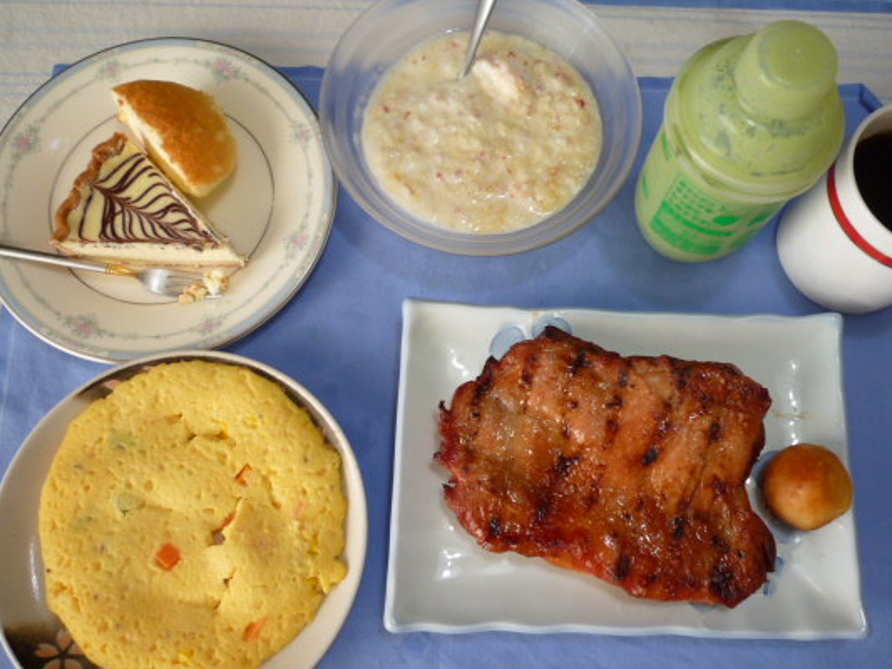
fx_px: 773
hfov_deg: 59.9
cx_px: 480
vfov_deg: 46.8
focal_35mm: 30
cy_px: 318
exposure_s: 1/30
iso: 100
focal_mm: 4.4
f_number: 2.8
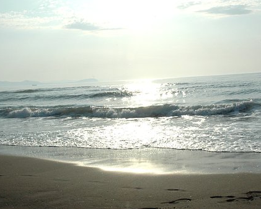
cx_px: 133
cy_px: 105
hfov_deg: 37.6
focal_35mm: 50
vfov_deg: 30.5
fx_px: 383
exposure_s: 1/1250
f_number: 18
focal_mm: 29
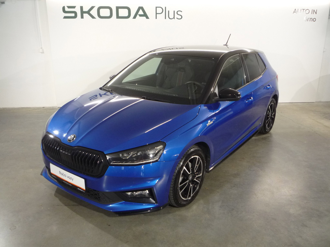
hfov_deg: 60.0
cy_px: 124
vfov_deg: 46.8
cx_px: 165
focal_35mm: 30
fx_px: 286
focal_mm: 5.2
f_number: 3.3
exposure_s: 1/30
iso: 250
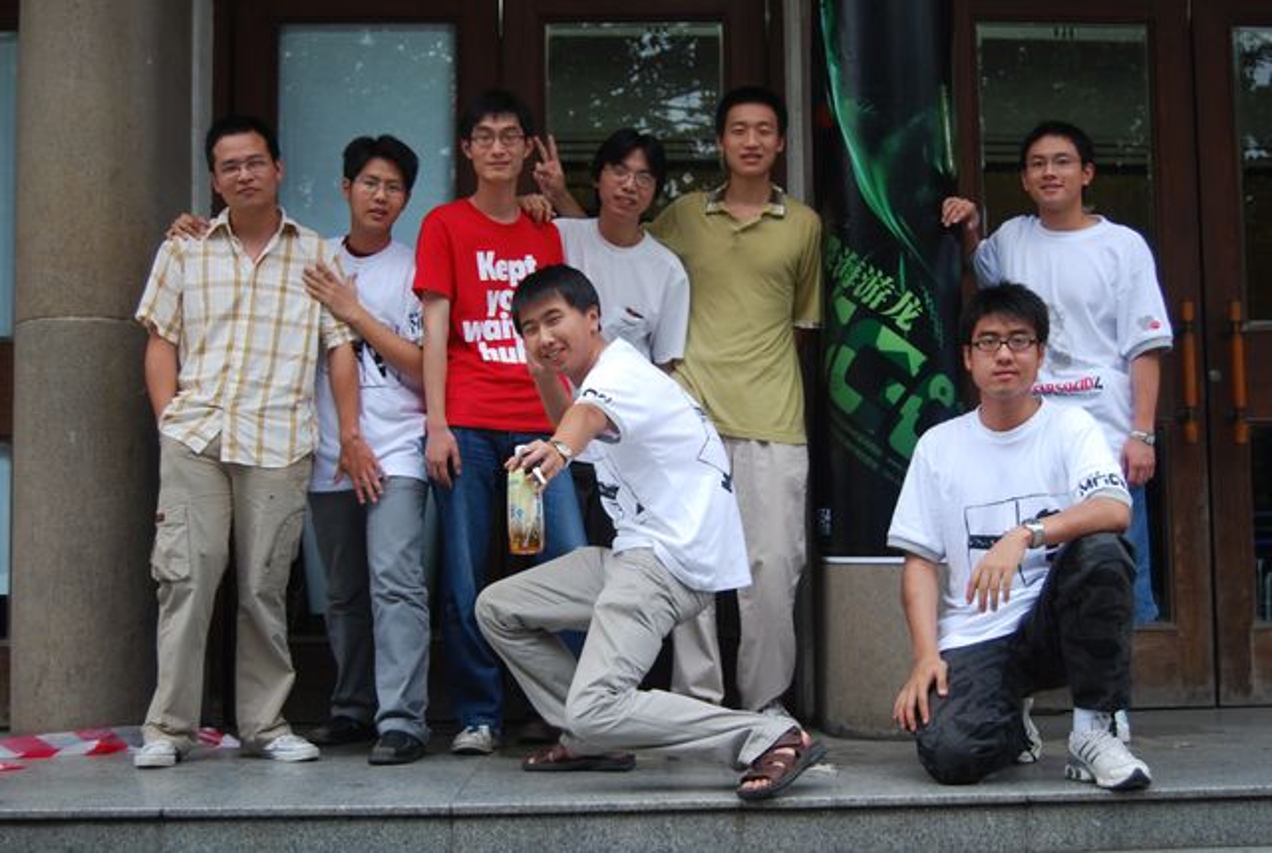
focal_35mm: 48
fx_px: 1699
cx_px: 636
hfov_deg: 41.1
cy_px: 426
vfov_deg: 28.2
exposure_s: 1/50
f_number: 4.5
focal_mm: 32
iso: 200
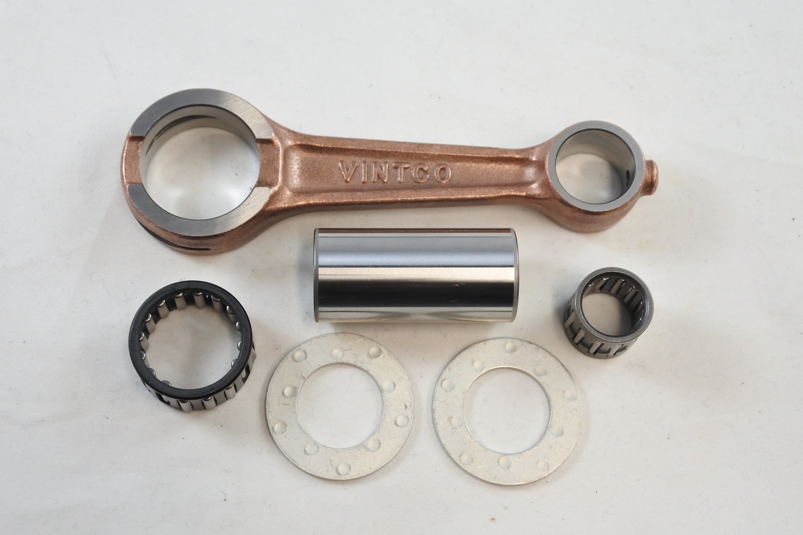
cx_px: 402
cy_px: 268
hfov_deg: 40.3
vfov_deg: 27.5
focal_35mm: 49
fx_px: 1093
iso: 560
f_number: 4.5
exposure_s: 1/125
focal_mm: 18.4
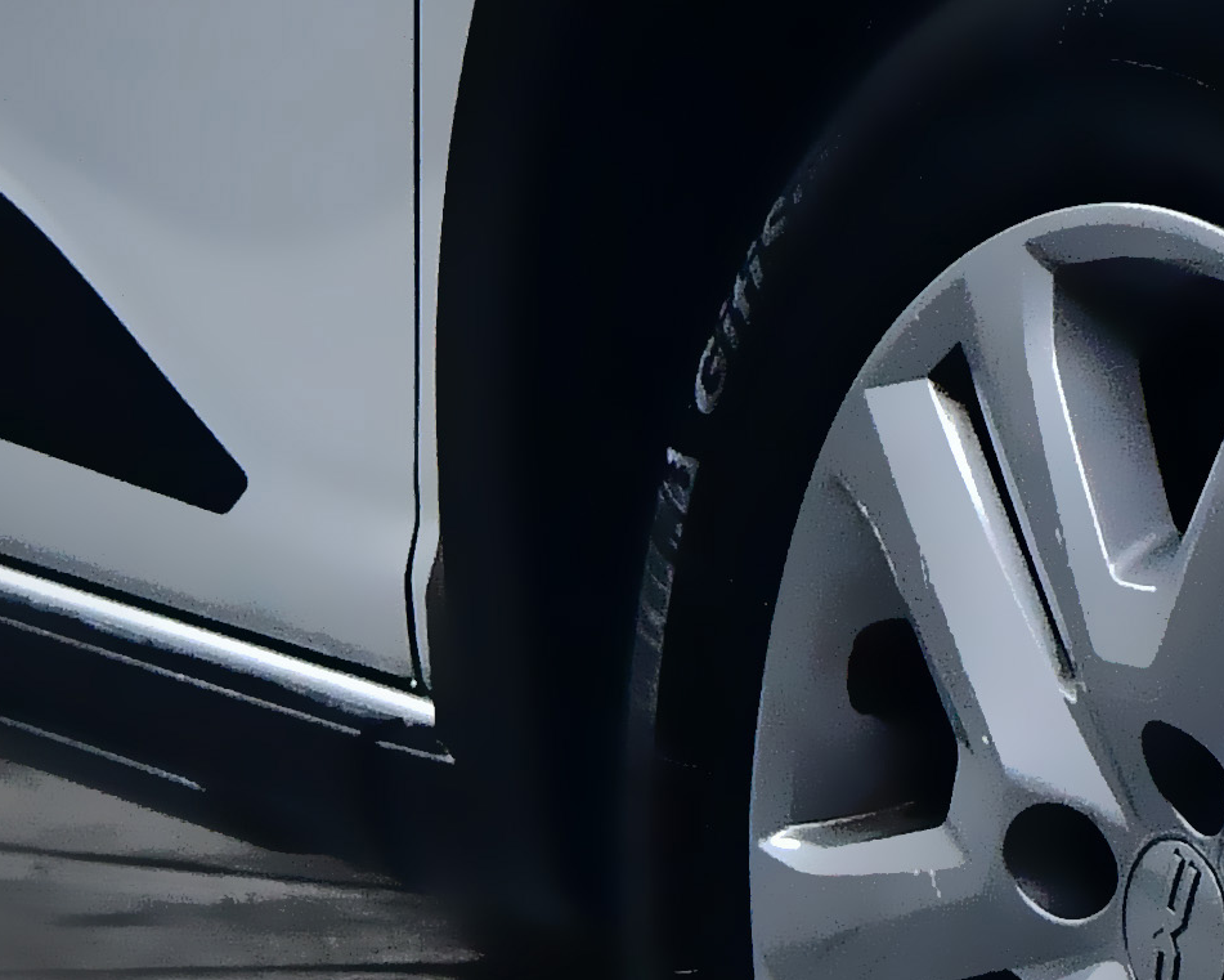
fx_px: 14166
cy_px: -930
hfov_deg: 4.9
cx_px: 1765
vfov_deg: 3.9
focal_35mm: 391
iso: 1000
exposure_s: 1/60
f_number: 6.3
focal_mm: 48
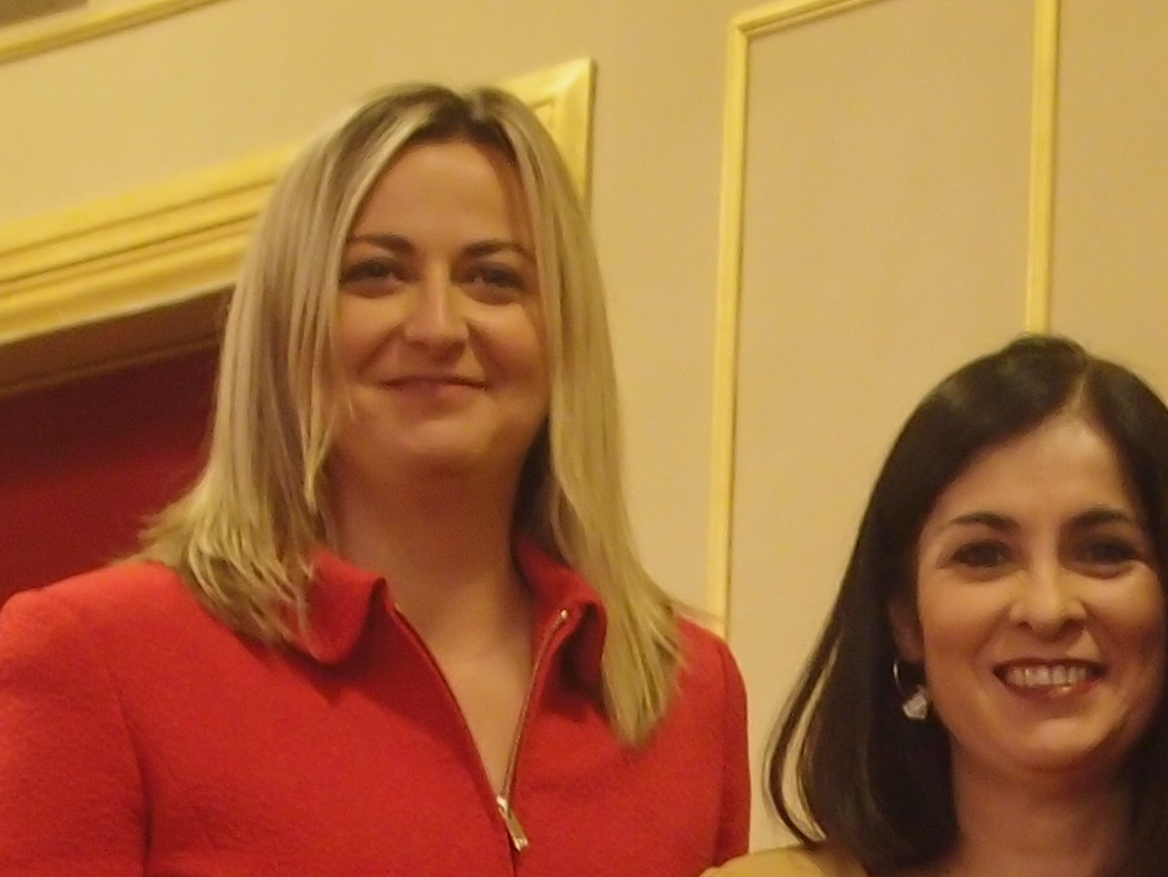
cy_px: 1450
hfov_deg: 14.6
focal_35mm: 130
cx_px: 1443
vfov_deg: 10.8
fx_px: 4388
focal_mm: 7.41
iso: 250
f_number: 1.9
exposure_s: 1/40
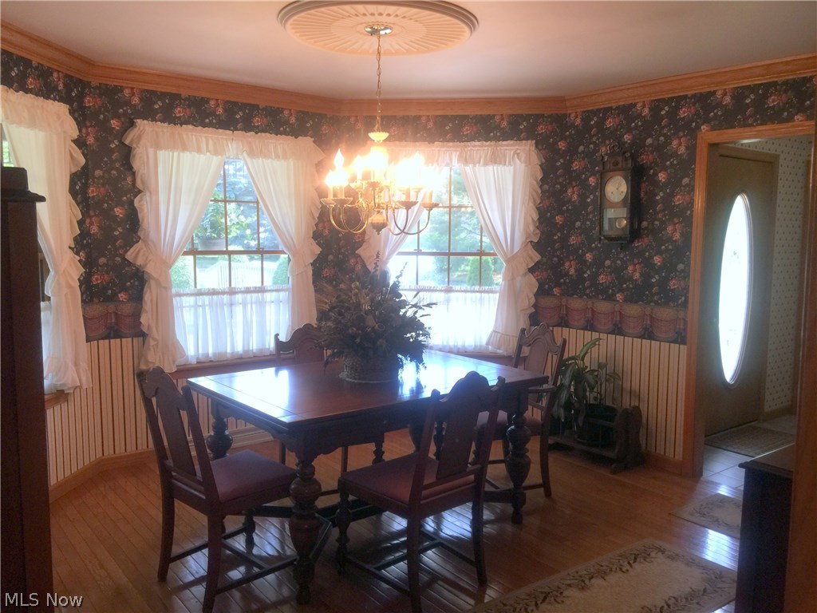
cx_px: 408
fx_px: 684
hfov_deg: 61.7
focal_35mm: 29
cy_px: 306
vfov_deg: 48.2
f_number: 2.2
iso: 40
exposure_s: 1/30
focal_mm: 4.15
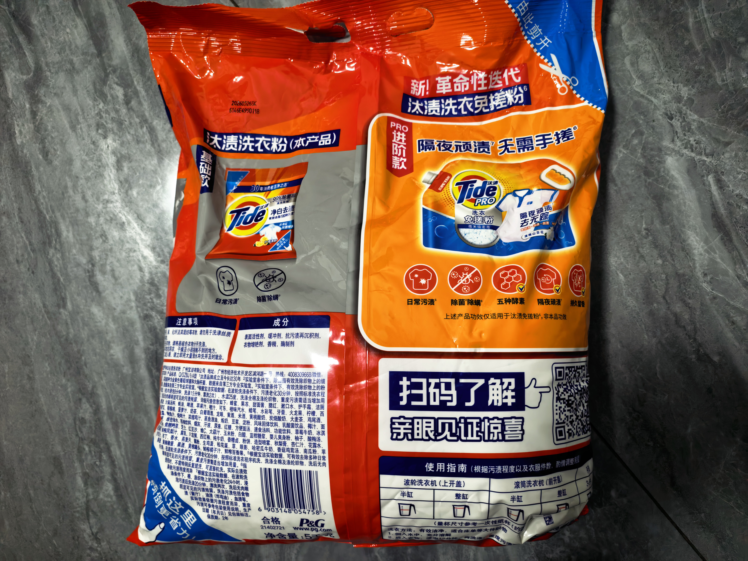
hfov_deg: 71.6
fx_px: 519
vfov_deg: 56.8
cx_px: 374
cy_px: 280
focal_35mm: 24
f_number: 2
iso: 200
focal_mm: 6.98
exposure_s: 1/33.3
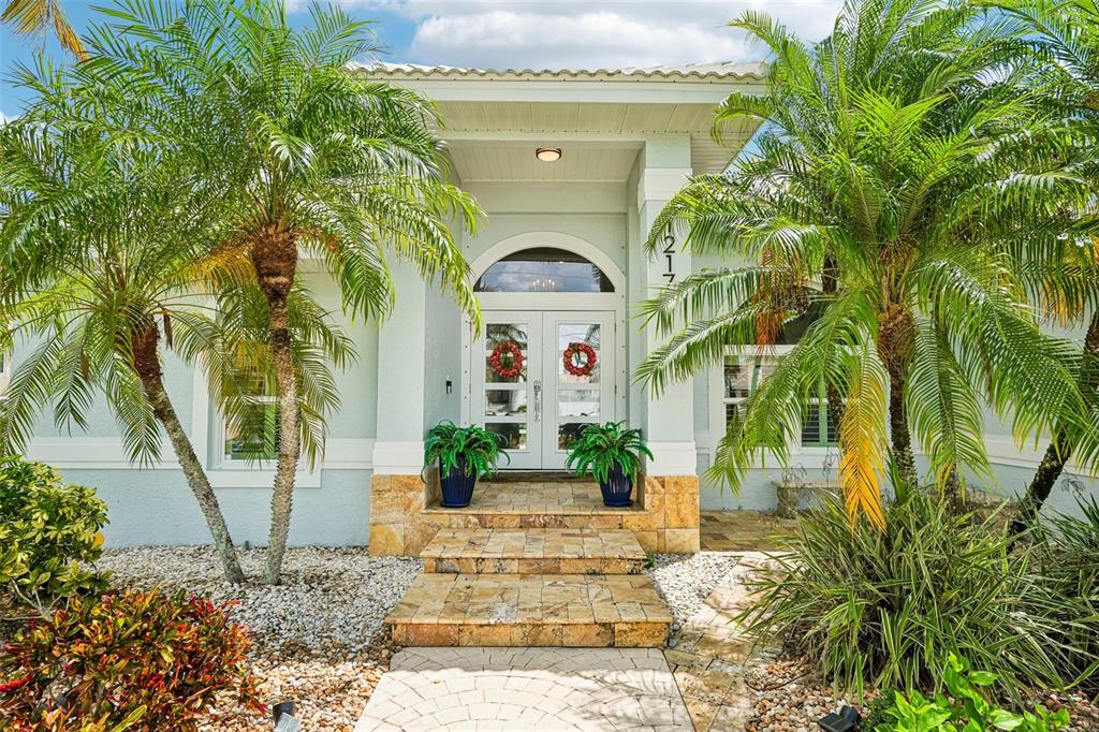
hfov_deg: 82.6
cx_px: 550
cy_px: 366
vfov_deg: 60.7
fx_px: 626
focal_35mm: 20
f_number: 8
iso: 400
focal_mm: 20.5
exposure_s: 1/640
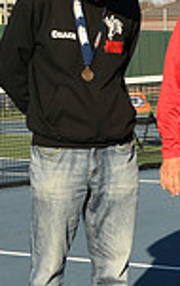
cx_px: 485
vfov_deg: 12.2
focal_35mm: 172
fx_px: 1344
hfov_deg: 7.1
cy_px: 122
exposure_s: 1/160
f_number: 10
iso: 100
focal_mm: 44
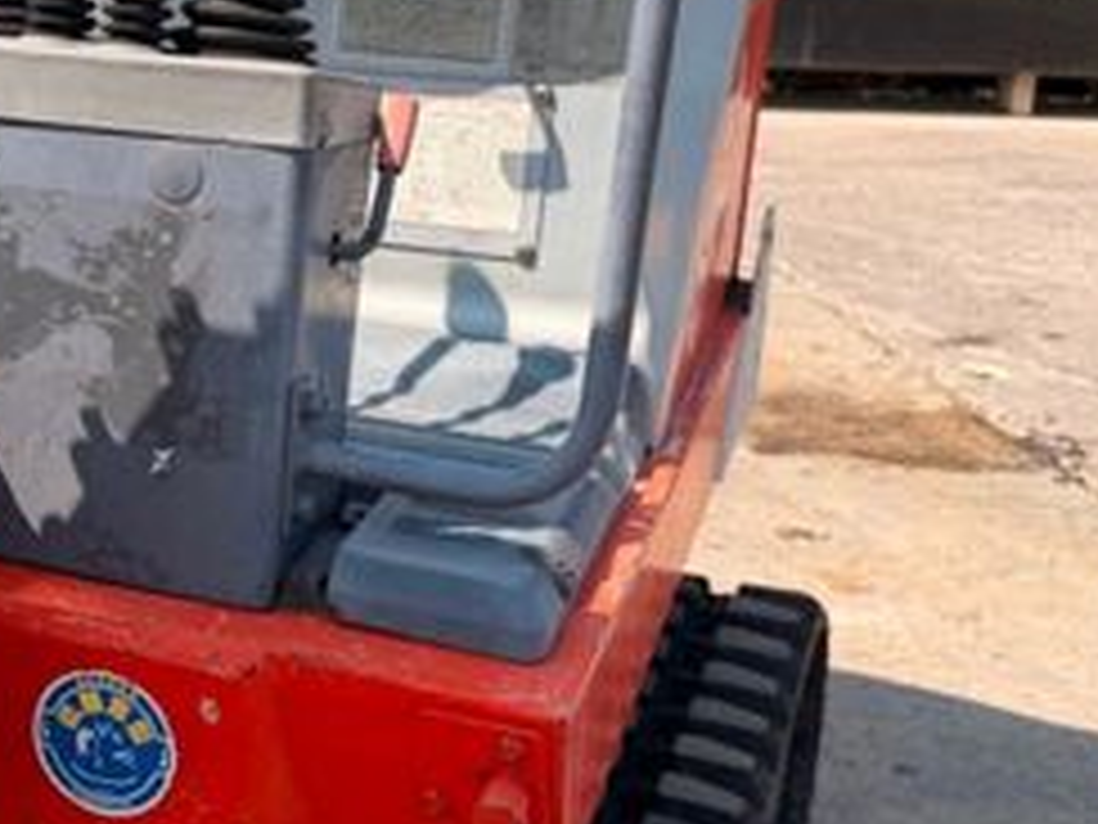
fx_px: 1871
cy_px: 297
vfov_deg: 24.7
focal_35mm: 59
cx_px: 58
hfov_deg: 30.8
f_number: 1.78
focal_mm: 6.76
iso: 80
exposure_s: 1/2907
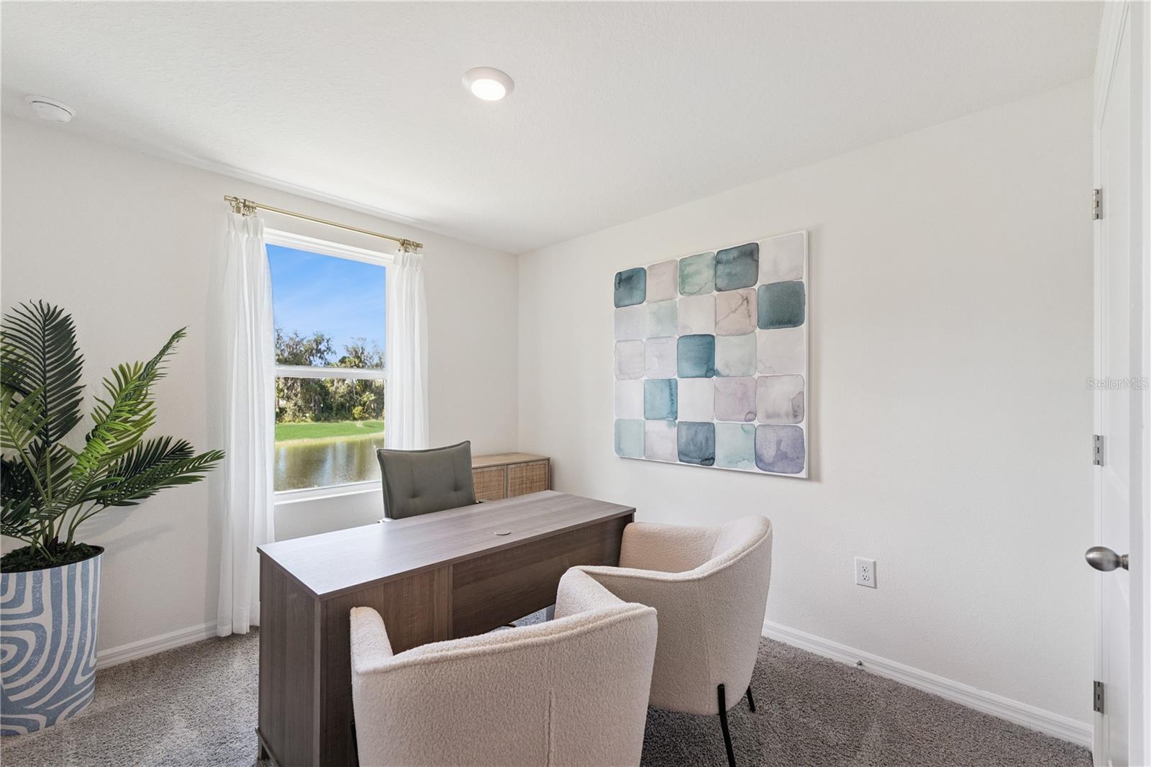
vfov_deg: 77.3
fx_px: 479
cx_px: 576
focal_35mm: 15
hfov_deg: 100.4
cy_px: 384
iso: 200
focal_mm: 10
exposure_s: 1/125
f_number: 2.8
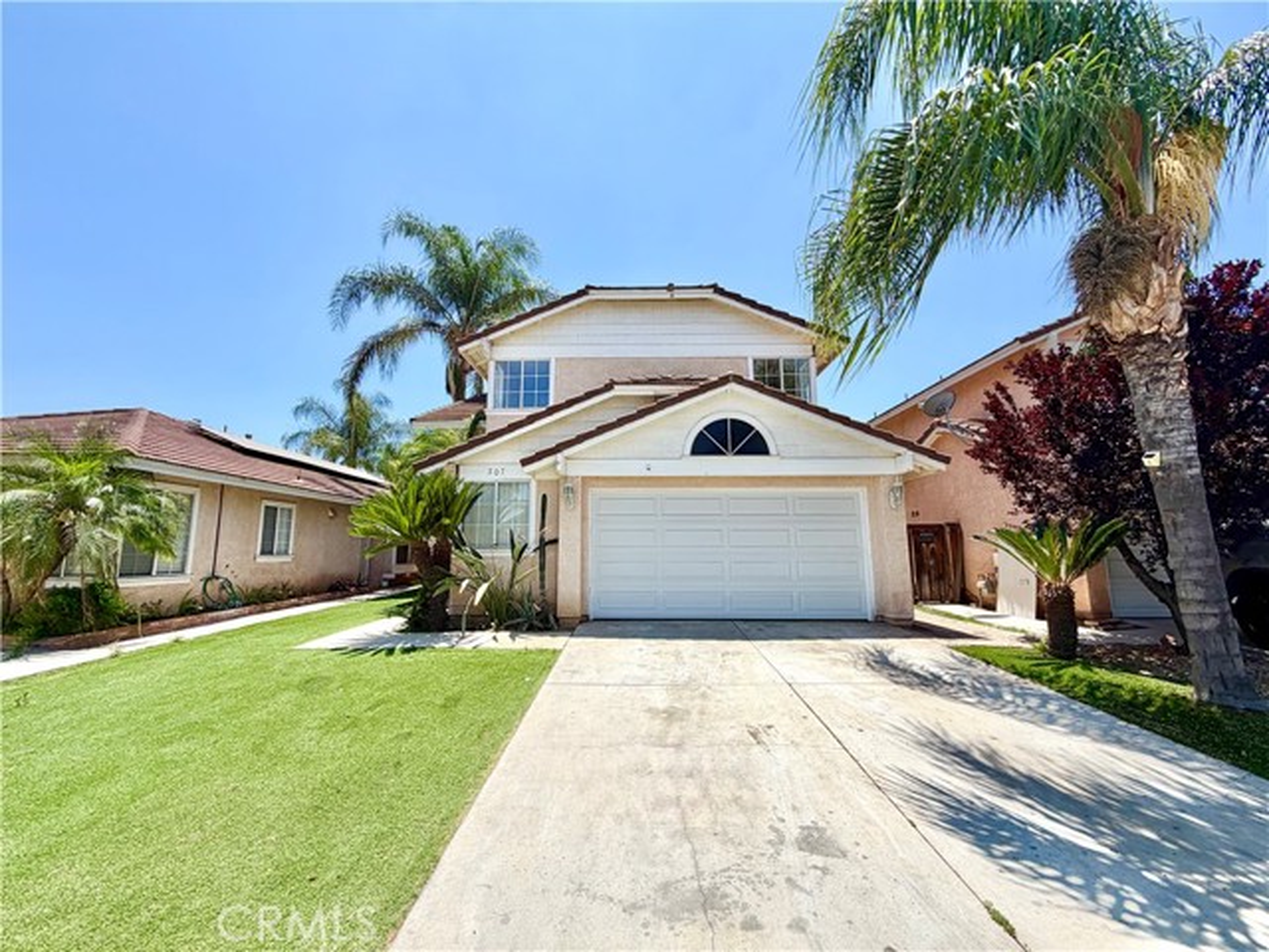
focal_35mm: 14
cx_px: 634
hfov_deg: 102.1
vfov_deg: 85.7
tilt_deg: +7.9
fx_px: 513
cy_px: 476
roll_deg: +0.3
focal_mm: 2.22
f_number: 2.2
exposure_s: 1/789
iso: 20
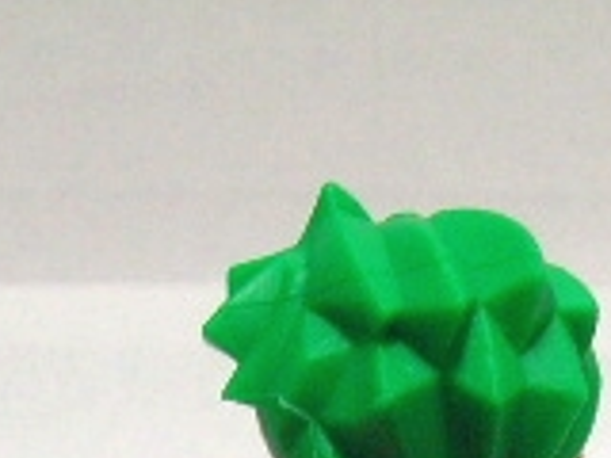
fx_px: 2683
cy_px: 843
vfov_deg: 9.3
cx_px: 428
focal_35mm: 152
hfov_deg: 13.0
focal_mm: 5.8
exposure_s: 1/14.8
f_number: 3.5
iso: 100
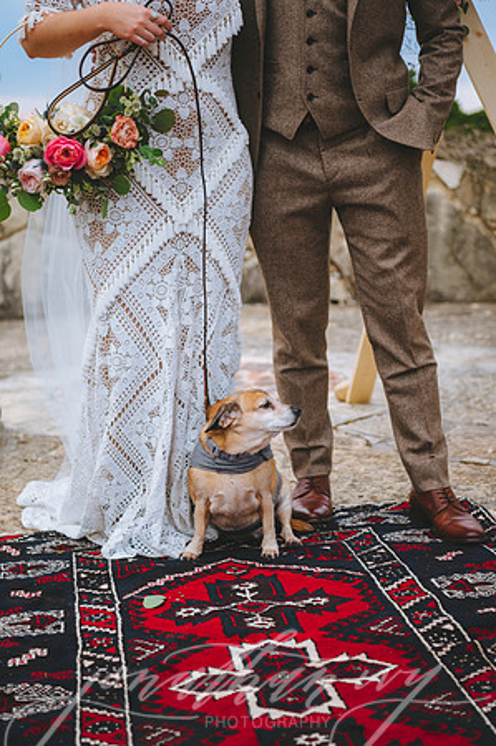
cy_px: 373
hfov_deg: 23.3
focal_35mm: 58
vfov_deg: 34.5
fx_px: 1201
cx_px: 248
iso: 160
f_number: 2.8
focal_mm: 58
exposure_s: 1/200
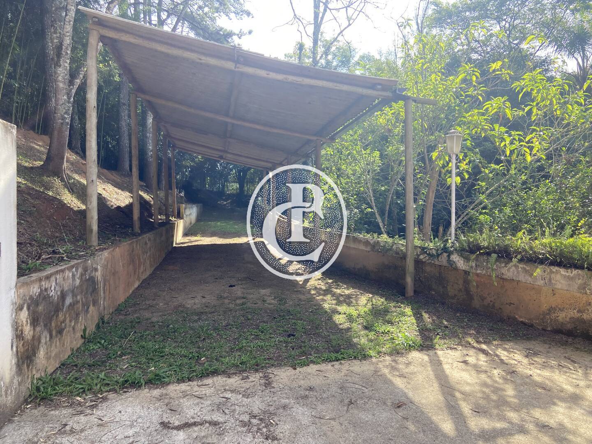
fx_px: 445
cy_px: 222
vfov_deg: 53.1
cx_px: 296
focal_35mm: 26
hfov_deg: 67.3
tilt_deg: -1.1
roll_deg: +0.7
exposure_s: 1/426
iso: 32
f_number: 1.8
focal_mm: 4.25
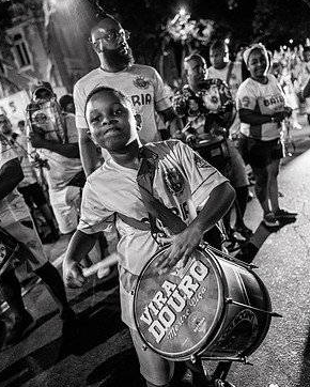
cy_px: 218
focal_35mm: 28
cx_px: 155
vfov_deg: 62.0
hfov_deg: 51.6
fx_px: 321
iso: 2500
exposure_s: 1/320
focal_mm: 24
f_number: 2
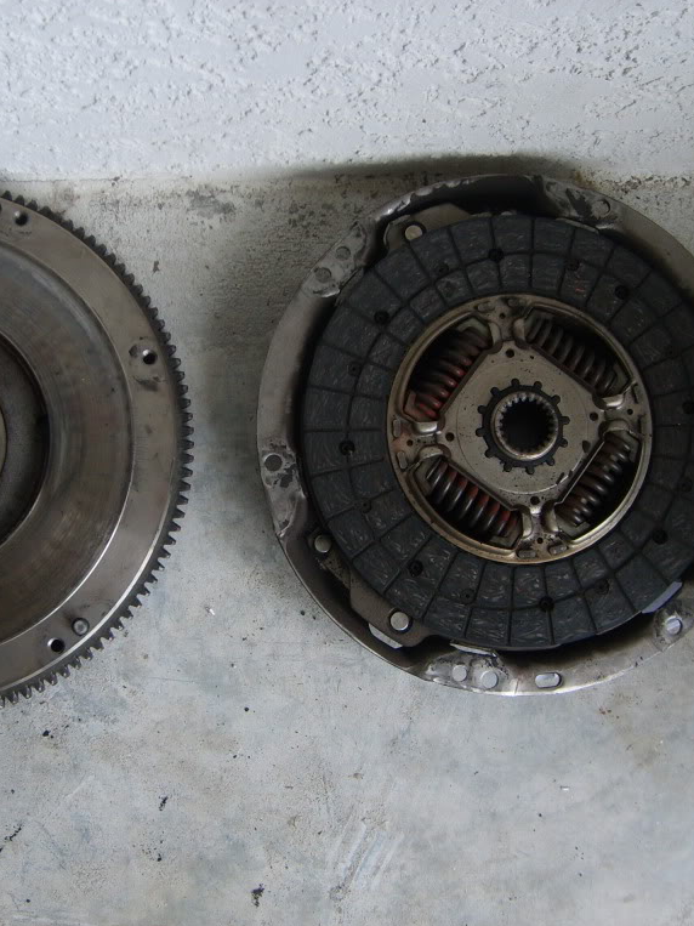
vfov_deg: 40.4
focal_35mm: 47
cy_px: 462
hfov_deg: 30.7
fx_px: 1257
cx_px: 245
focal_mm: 5.8
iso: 50
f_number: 2.8
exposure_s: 1/90
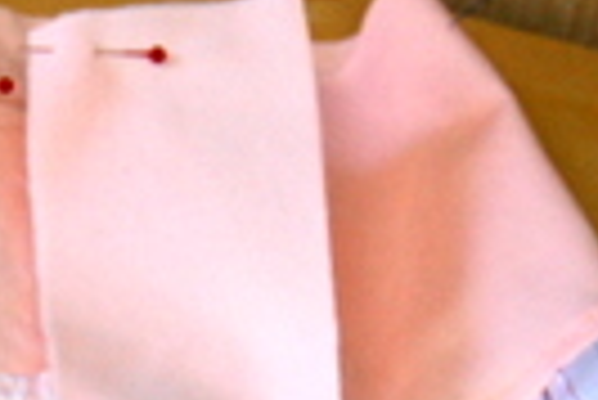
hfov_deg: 7.9
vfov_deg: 5.3
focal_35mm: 257
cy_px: 694
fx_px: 4274
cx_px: -99
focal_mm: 38
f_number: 4.8
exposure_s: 1/80
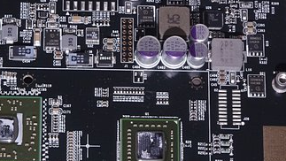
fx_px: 1593
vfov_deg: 5.8
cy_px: 146
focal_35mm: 210
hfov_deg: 10.2
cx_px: 17
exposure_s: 1/200
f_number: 11
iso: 400
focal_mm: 29.84
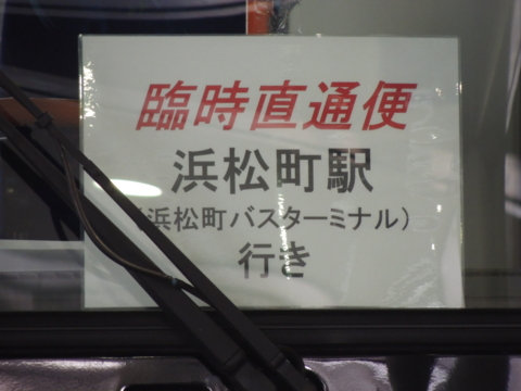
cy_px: 196
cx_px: 260
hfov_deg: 2.0
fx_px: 15051
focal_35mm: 1000
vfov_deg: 1.5
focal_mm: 180
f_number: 5.9
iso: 800
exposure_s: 1/25
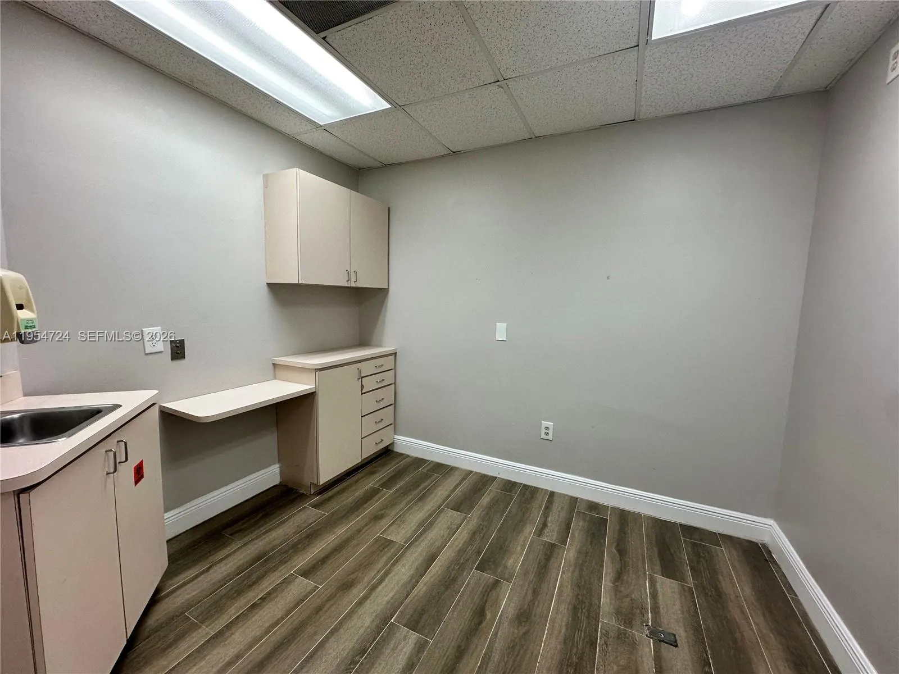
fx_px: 364
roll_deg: -2.1
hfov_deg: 102.1
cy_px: 337
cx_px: 450
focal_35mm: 14
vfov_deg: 85.7
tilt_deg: -5.6
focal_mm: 2.22
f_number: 2.2
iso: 160
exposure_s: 1/120
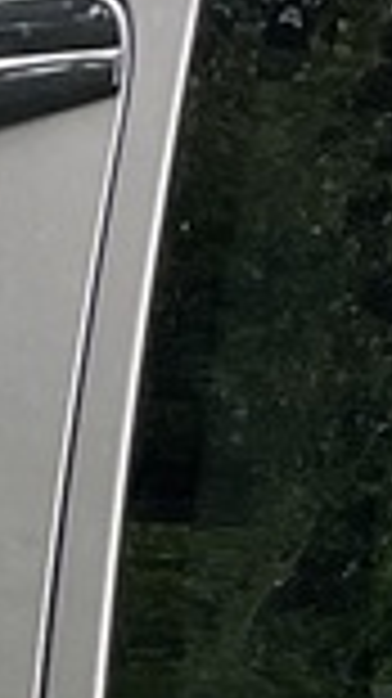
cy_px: 1900
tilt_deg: -12.9
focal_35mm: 292
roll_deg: -0.9
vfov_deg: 6.8
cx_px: 1757
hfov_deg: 3.8
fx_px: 5405
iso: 32
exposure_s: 1/286
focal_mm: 4.2
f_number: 1.6
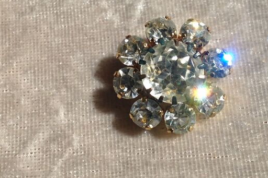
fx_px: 528
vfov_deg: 19.2
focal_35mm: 71
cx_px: 152
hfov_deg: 28.4
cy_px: 74
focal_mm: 4.28
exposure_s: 1/4329
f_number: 2.4
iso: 50
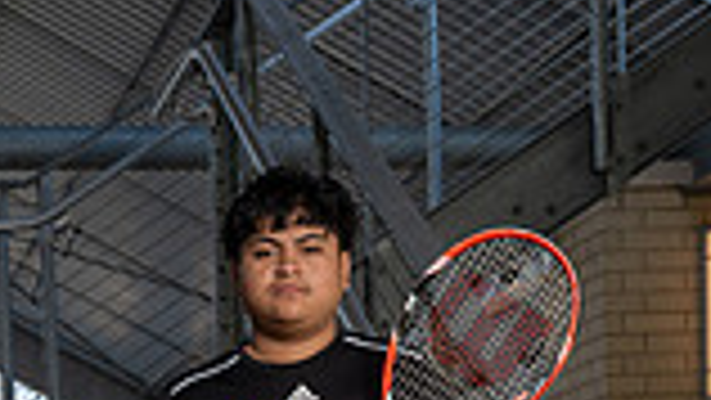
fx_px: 2471
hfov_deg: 16.3
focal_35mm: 131
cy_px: 975
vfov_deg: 8.4
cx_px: 144
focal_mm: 44
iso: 250
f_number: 8
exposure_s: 1/250
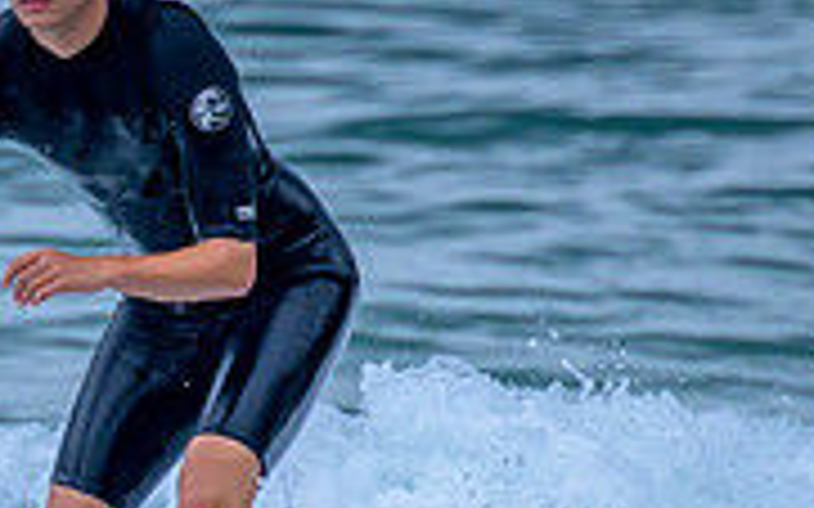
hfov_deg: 0.8
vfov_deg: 0.5
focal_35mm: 2513
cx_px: -232
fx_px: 55731
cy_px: 476
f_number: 8
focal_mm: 560
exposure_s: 1/2000
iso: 640
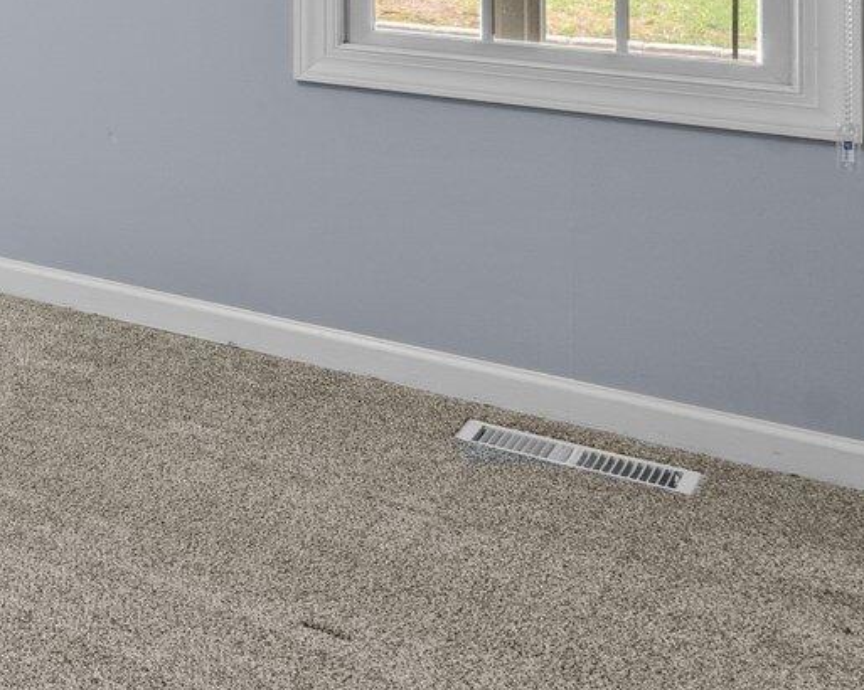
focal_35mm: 60
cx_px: -729
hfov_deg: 20.7
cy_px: -181
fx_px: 1534
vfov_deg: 22.9
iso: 400
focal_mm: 16
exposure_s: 1/1.67
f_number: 8
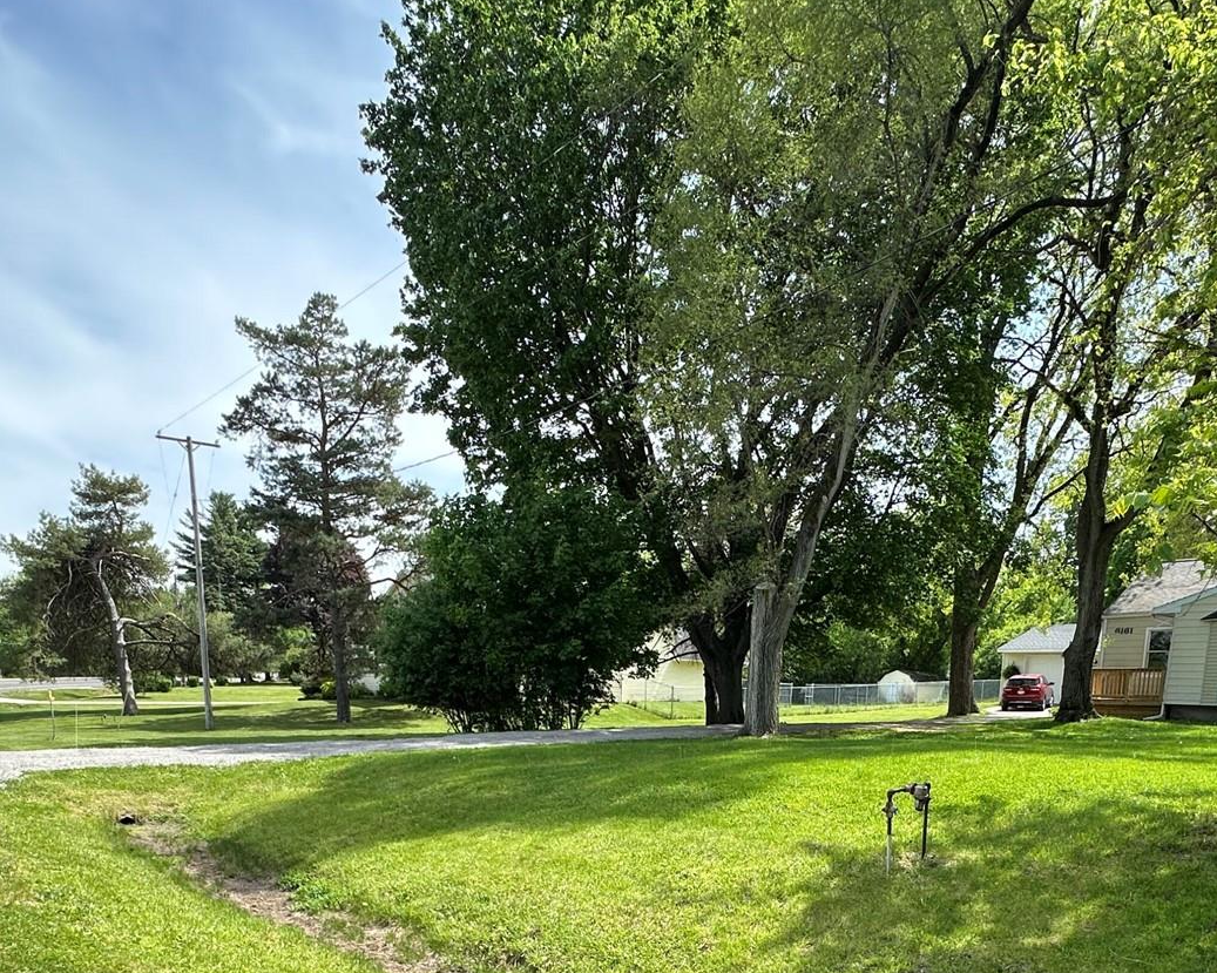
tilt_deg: -10.0
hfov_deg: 64.1
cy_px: 871
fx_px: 972
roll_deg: -1.1
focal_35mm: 27
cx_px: 618
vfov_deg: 47.8
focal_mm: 2.22
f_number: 2.2
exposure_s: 1/619
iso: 40
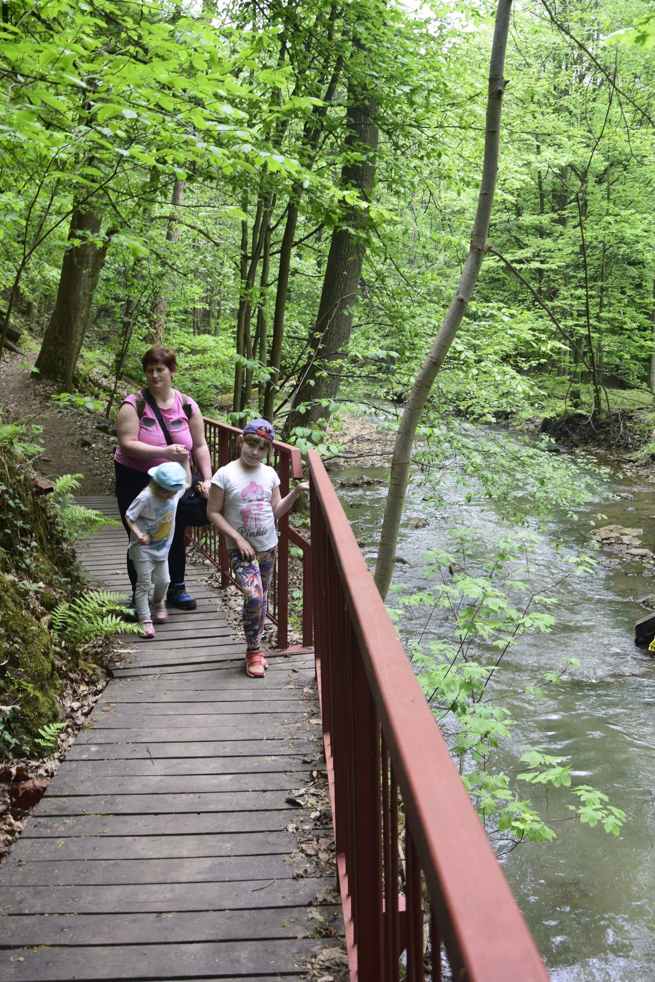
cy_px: 495
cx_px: 324
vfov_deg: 51.9
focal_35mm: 37
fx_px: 1010
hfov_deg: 35.9
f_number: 7.1
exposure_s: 1/30
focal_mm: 24
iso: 400
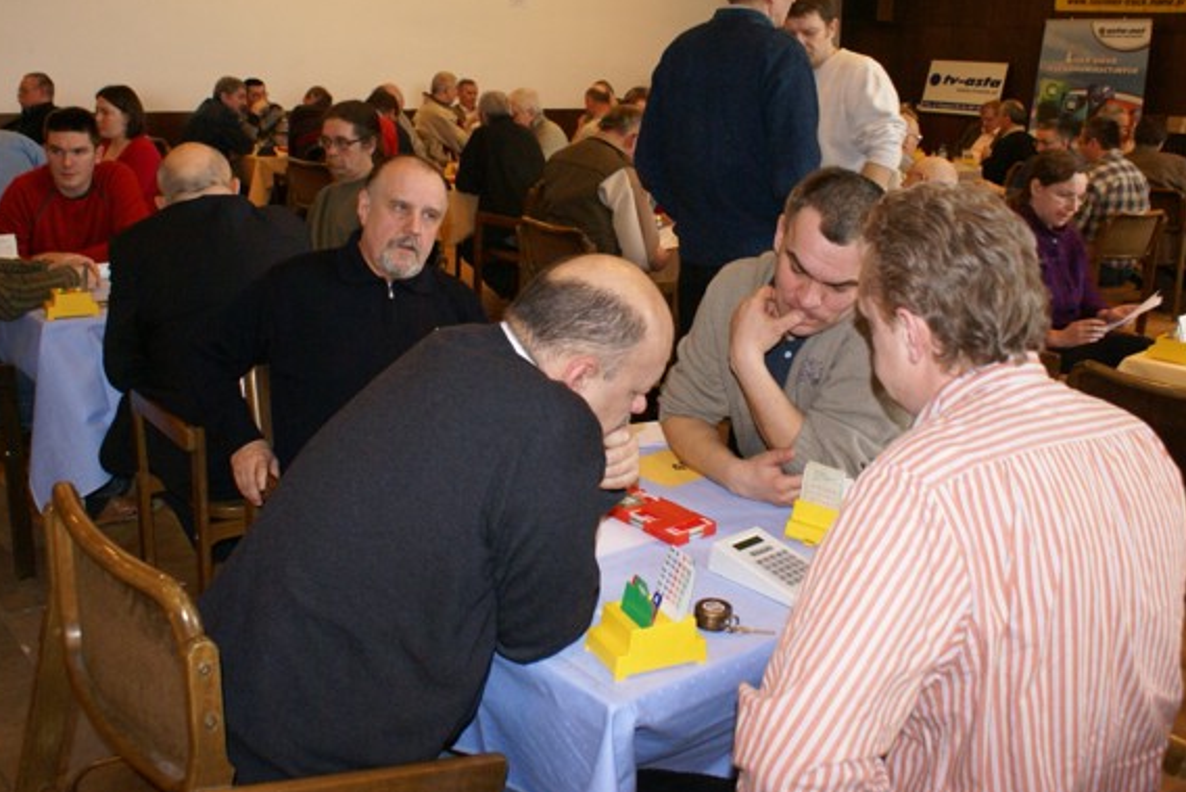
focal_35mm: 37
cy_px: 309
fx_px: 1219
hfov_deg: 51.9
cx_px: 601
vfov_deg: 35.8
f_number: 4
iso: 800
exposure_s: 1/25
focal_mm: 20
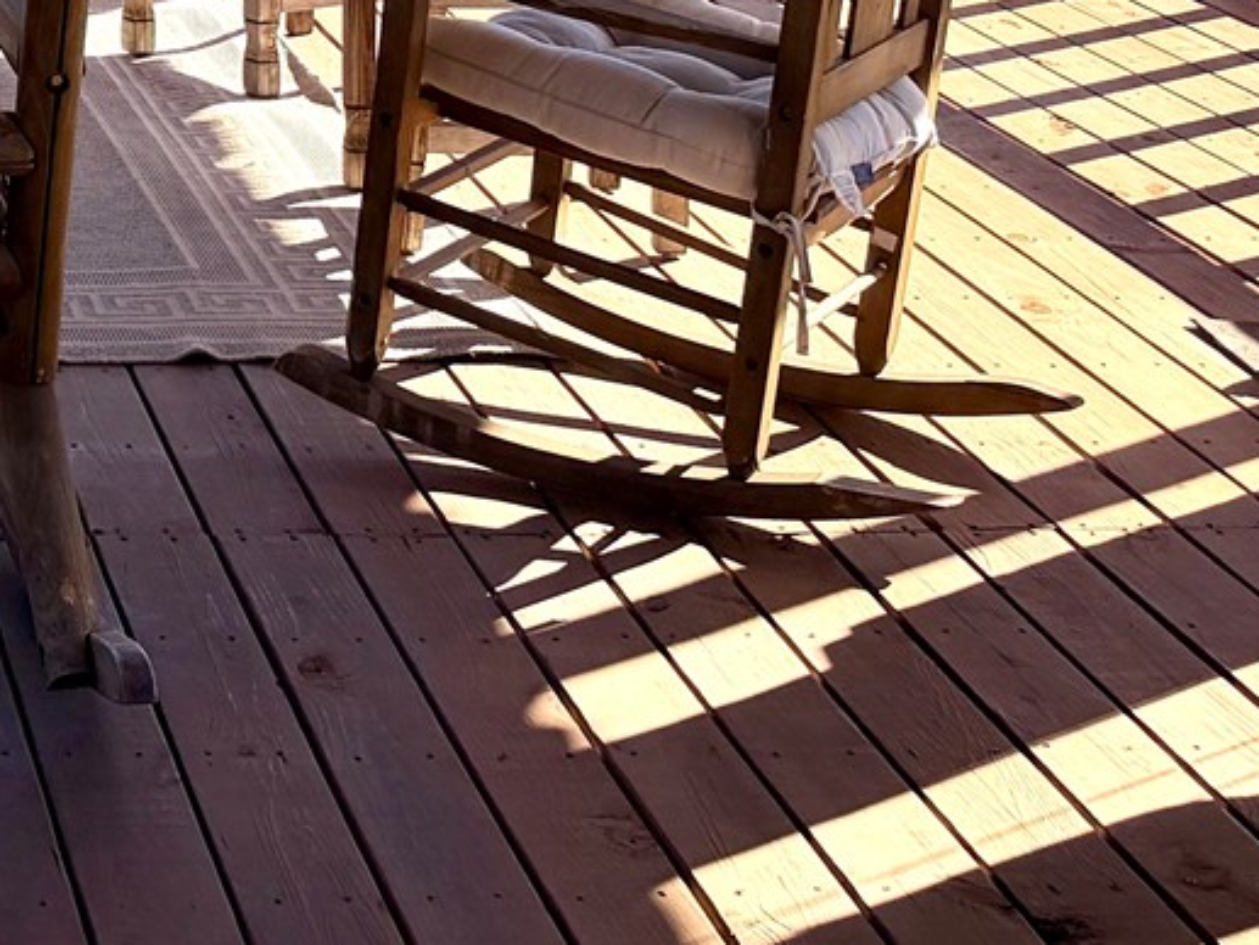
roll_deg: +0.4
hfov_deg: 19.3
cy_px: -650
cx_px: -314
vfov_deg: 14.1
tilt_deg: -1.6
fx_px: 3456
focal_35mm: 95
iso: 80
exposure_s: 1/3279
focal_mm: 6.76
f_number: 1.78
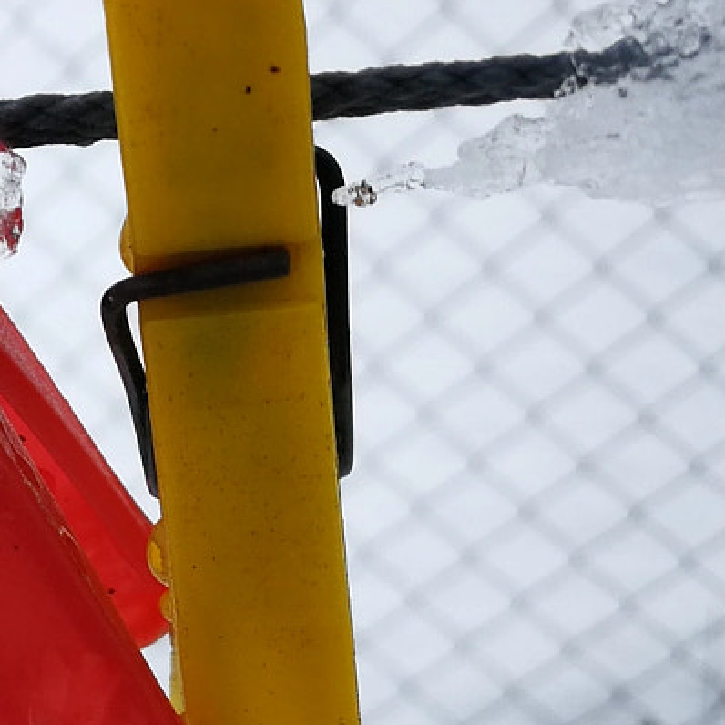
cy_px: 401
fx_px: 2275
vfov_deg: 18.1
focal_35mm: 96
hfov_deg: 15.3
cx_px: -627
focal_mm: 3.95
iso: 50
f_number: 2.2
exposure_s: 1/493
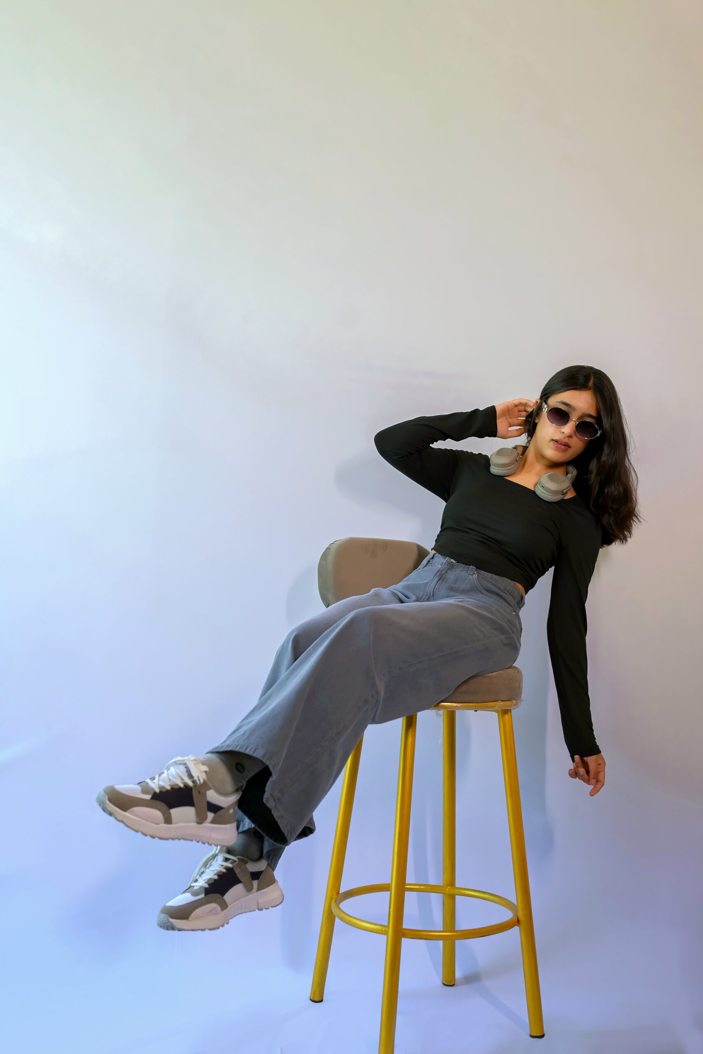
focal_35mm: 35
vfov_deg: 54.4
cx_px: 352
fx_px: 1025
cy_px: 527
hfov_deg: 37.9
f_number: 3.2
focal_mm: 35
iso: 400
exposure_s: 1/200
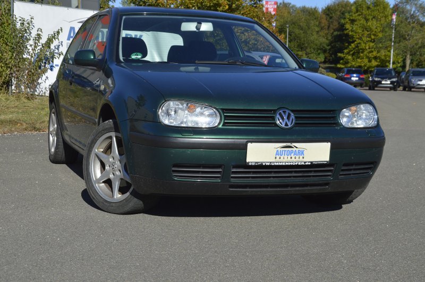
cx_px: 212
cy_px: 141
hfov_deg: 31.9
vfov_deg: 21.5
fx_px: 743
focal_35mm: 63
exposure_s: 1/400
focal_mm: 42
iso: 100
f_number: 10
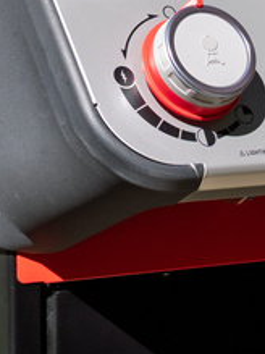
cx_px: 247
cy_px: -186
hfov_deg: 4.5
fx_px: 3402
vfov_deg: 5.9
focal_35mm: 333
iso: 250
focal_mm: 56.8
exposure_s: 1/1250
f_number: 4
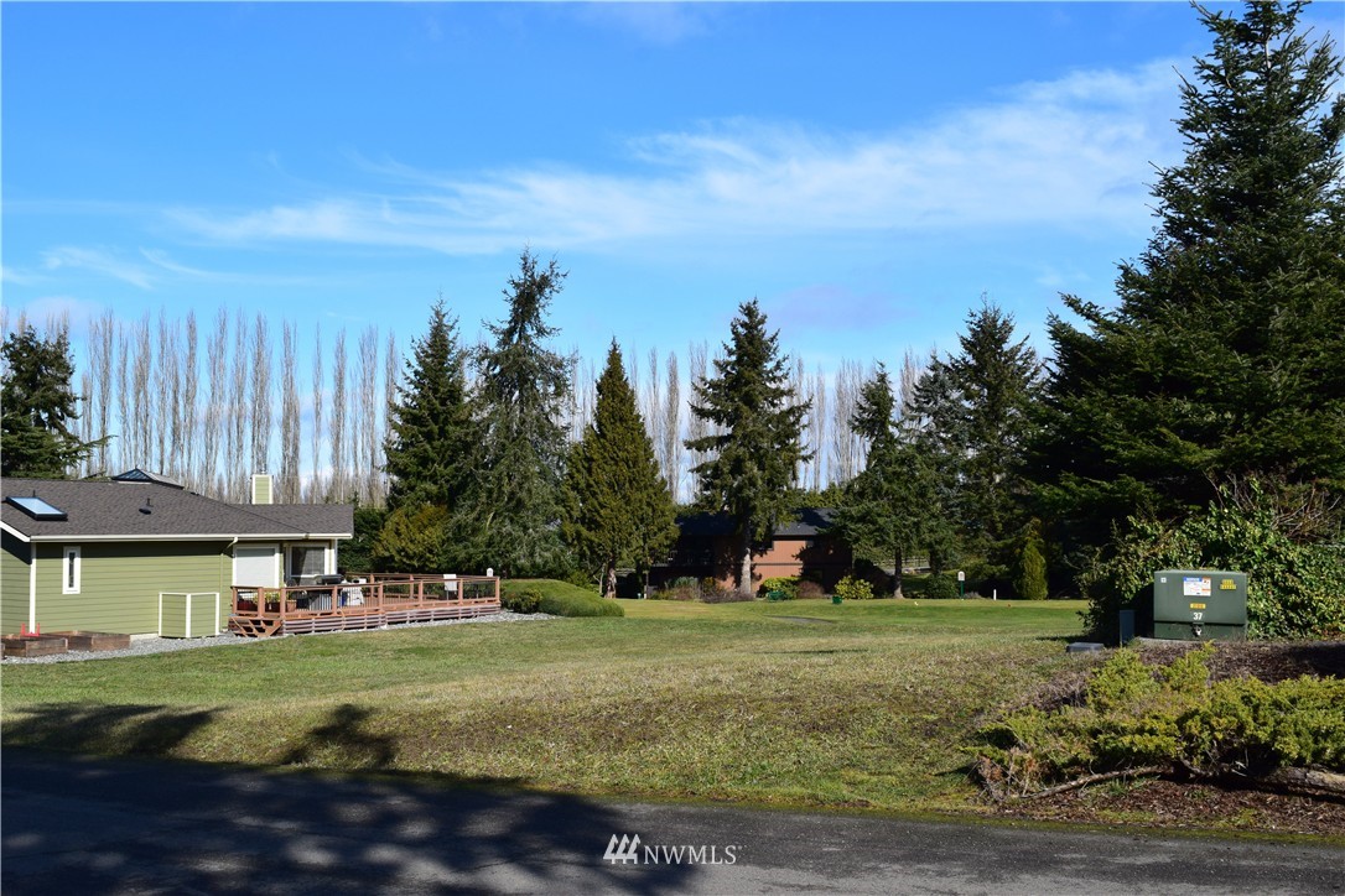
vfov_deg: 36.9
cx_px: 672
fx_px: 1345
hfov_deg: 53.1
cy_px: 448
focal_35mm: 36
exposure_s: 1/500
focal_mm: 24
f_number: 11
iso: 360
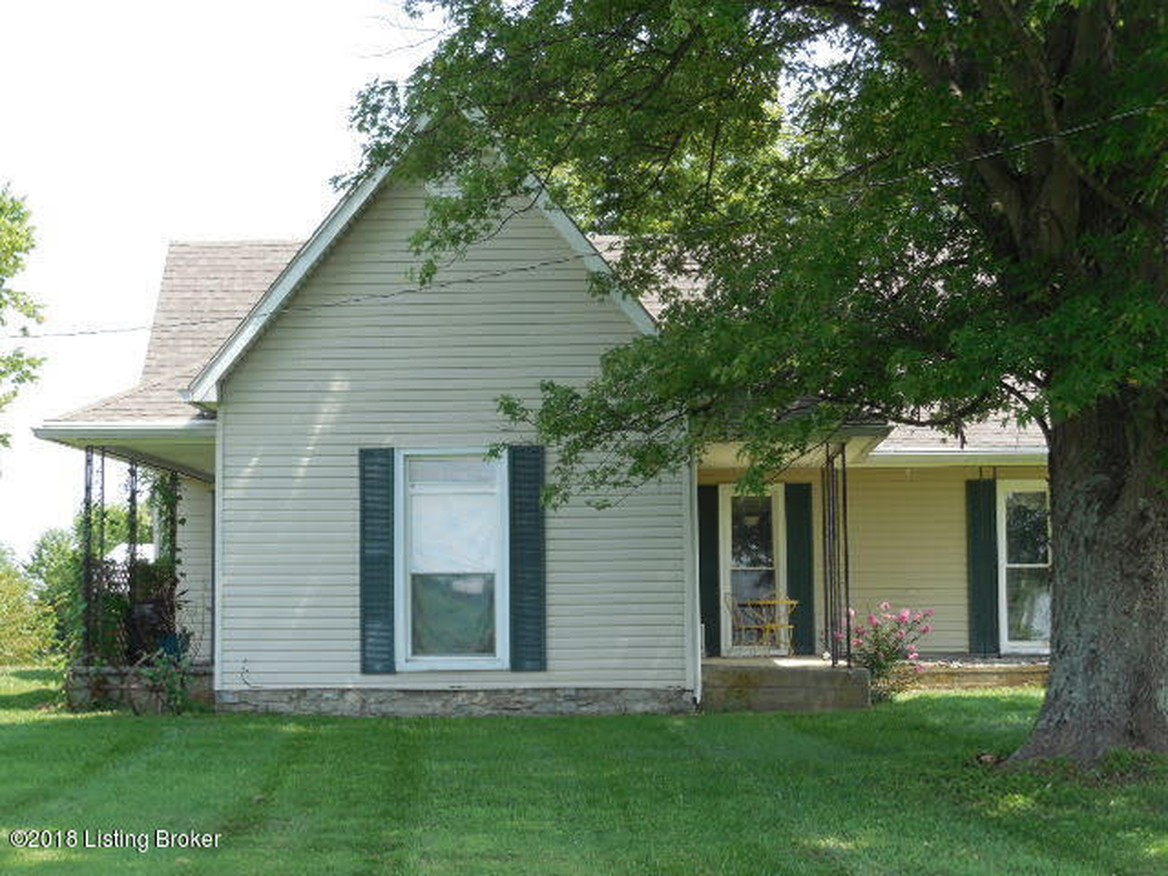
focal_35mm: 71
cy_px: 438
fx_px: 2396
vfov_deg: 20.7
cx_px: 584
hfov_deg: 27.4
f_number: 4.4
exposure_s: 1/250
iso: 125
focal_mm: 12.6
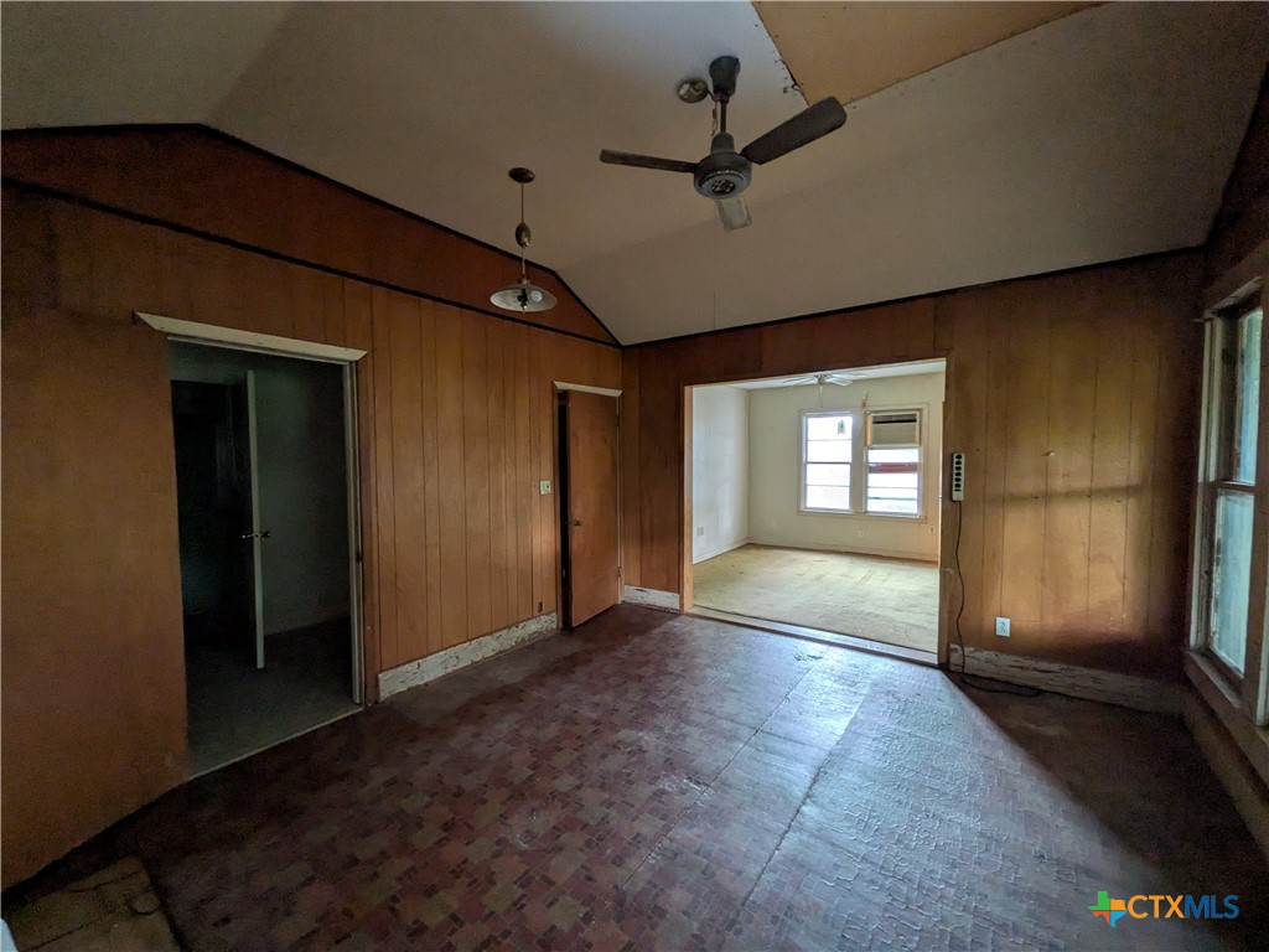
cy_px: 476
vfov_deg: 85.7
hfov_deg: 102.1
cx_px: 634
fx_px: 513
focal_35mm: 14
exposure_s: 1/23.8
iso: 167
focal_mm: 1.85
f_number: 2.2
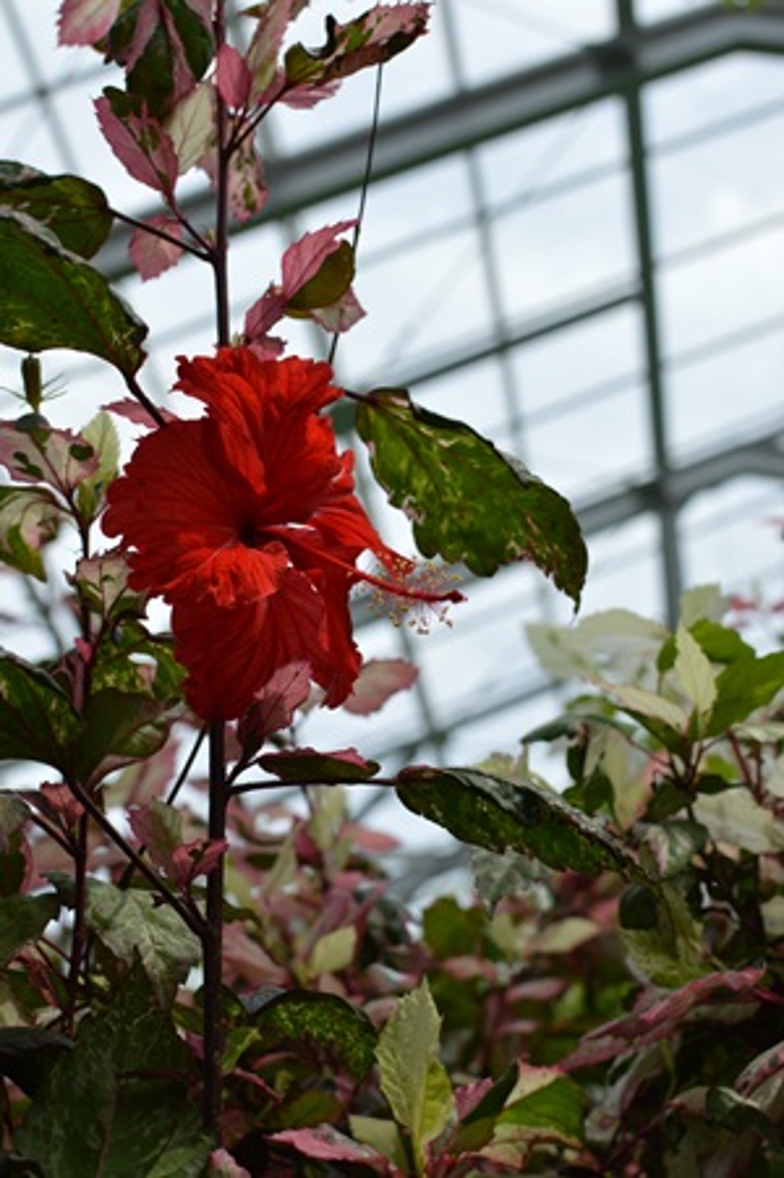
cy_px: 589
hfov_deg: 25.7
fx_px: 1718
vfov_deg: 37.9
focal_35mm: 52
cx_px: 392
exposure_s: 1/400
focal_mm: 35
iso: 100
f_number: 5.6
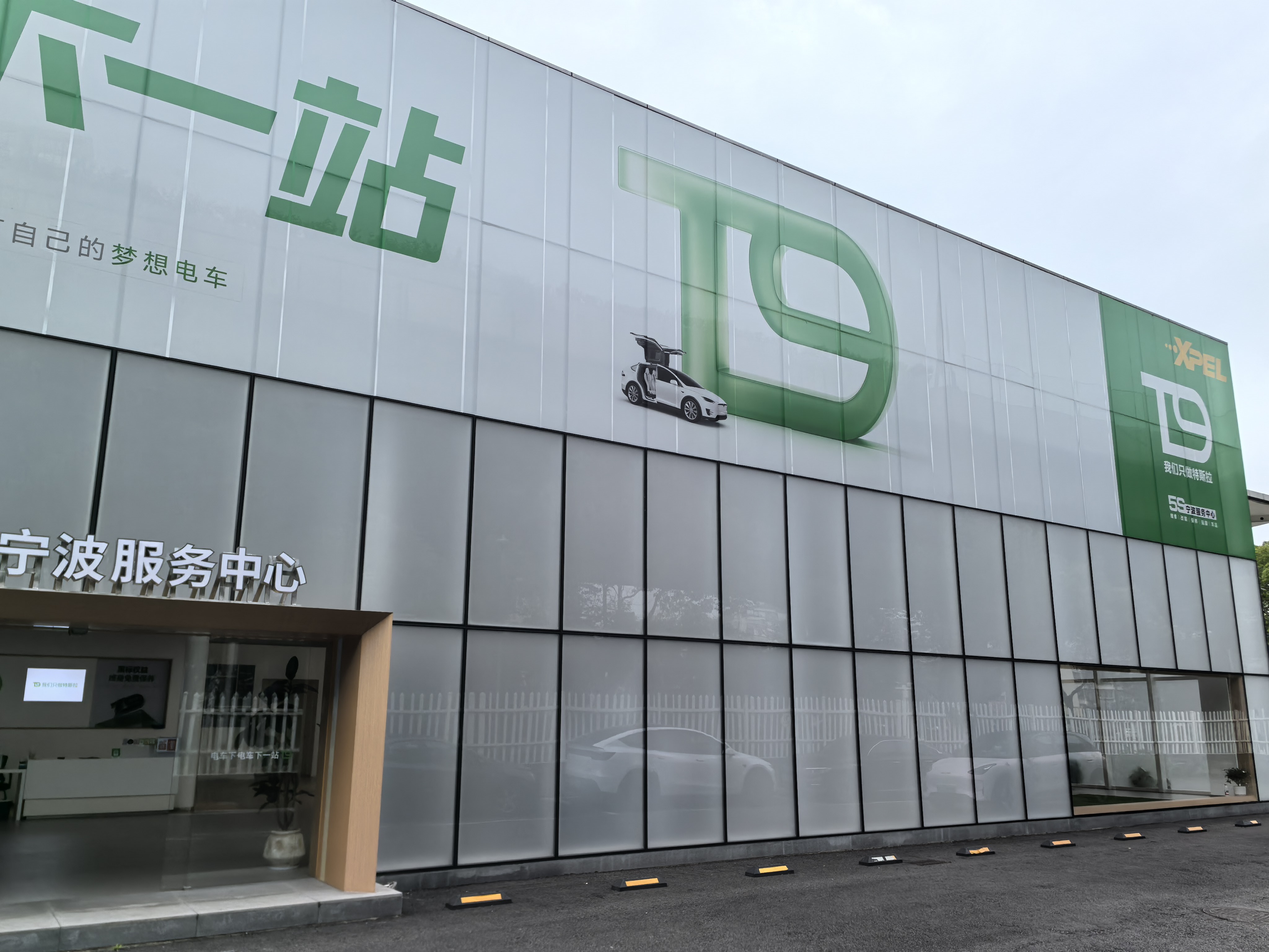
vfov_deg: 51.4
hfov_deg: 65.3
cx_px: 634
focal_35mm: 27
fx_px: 990
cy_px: 476
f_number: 2
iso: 50
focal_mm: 5.75
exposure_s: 1/1355
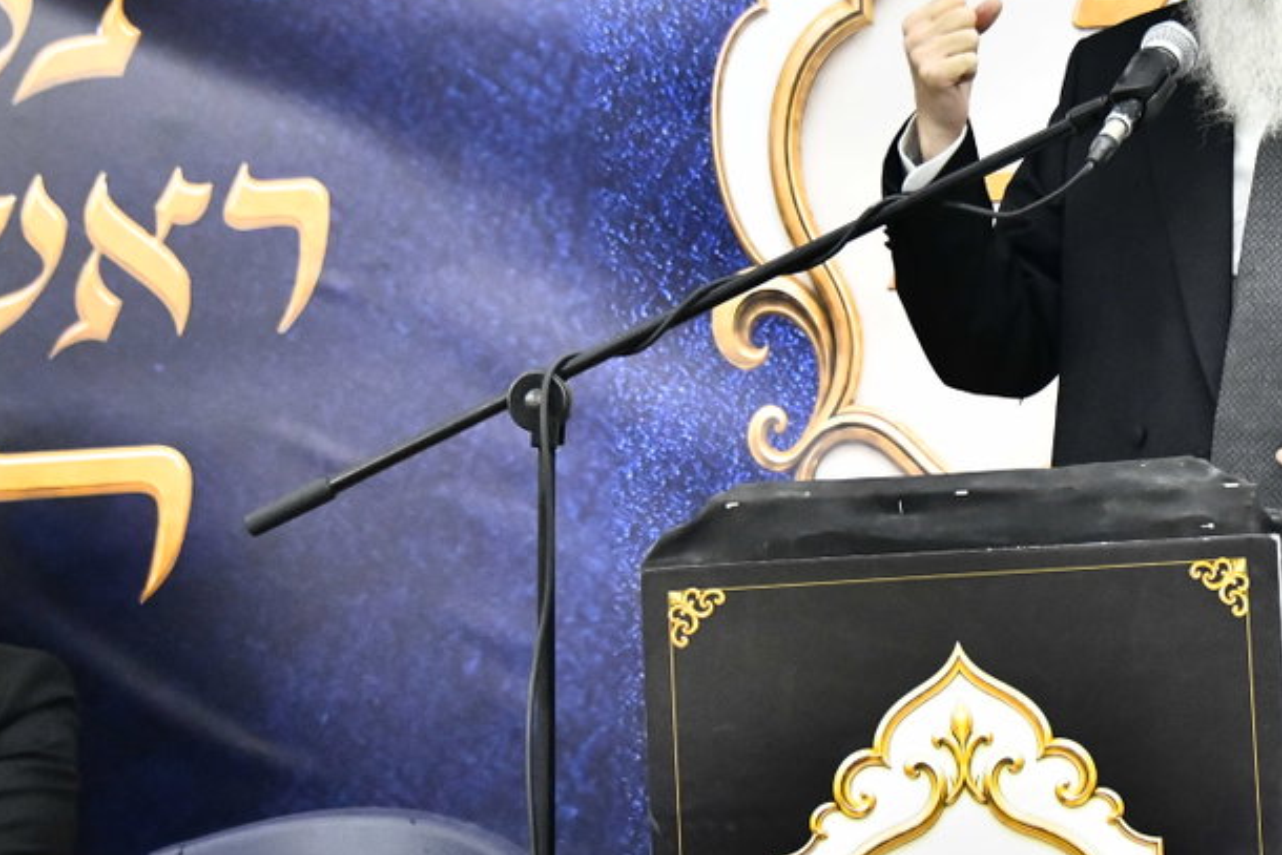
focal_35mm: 195
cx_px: 1057
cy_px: 276
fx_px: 6945
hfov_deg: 10.5
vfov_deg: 7.0
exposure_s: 1/125
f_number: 5.6
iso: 4000
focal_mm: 85
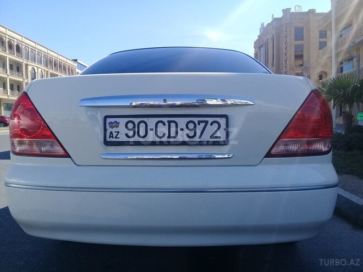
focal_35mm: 31
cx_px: 182
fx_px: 325
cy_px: 136
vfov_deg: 45.4
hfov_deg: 58.4
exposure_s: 1/917
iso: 50
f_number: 2.2
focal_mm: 3.3
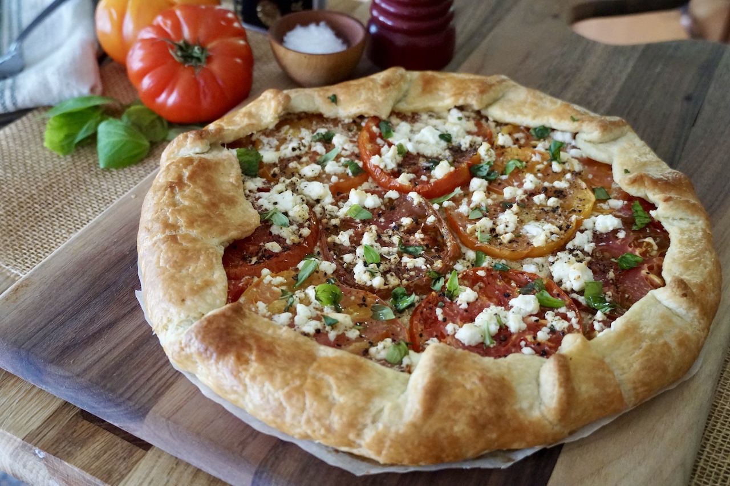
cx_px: 365
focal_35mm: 42
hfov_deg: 46.4
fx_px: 851
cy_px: 243
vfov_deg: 31.9
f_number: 4.5
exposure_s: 1/160
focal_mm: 28
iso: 4000
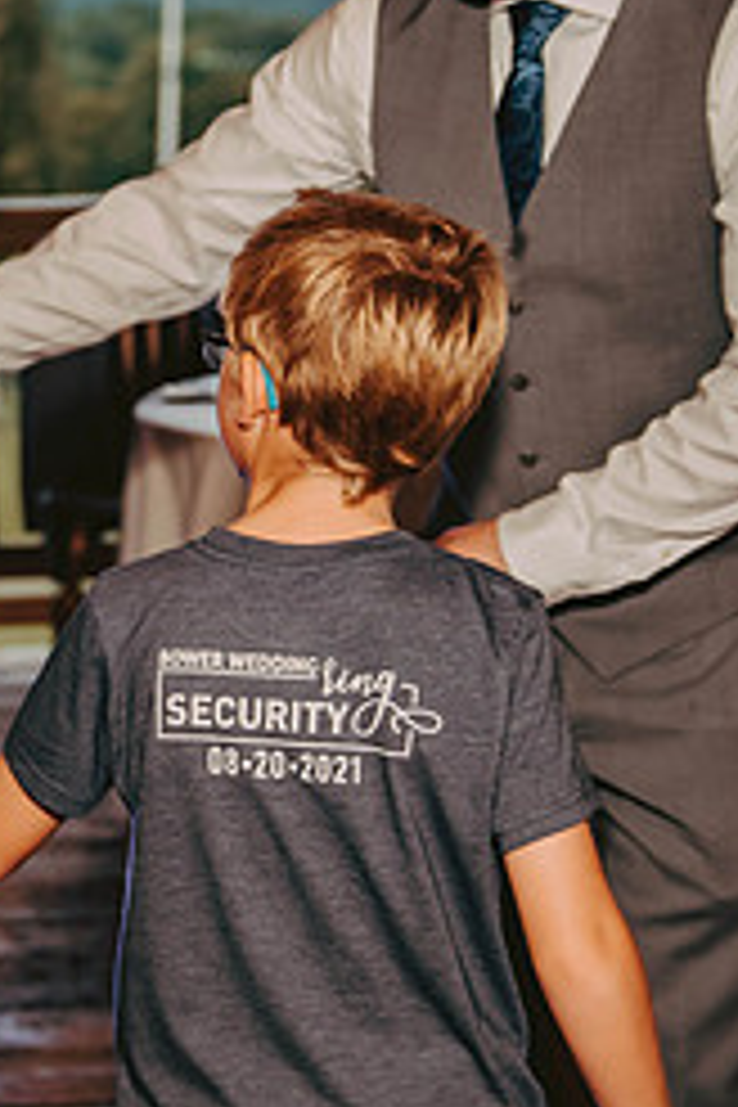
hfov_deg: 13.6
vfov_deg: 20.6
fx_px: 3044
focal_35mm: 99
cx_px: -22
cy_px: 412
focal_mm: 42
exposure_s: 1/200
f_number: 2.8
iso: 800
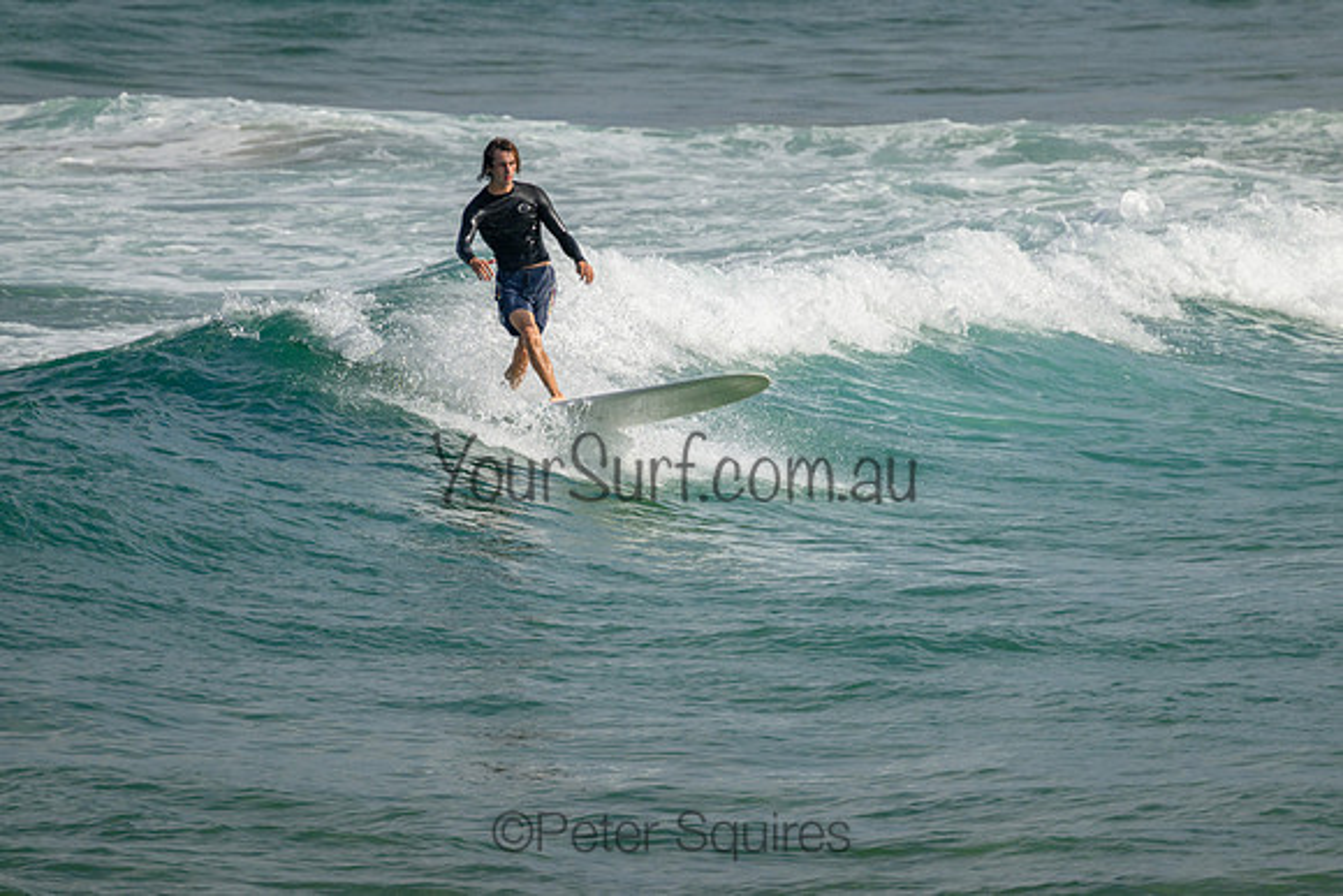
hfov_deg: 2.4
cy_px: 448
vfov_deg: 1.6
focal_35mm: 860
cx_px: 722
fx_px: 32103
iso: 720
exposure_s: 1/2000
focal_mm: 800
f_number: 11
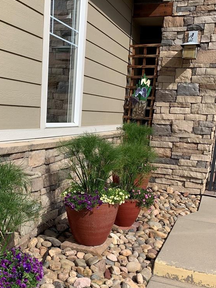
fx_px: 350
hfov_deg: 33.8
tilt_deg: -14.0
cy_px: 198
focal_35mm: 42
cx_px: 60
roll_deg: -2.5
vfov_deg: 44.0
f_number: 1.8
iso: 25
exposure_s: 1/2915
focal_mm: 4.25
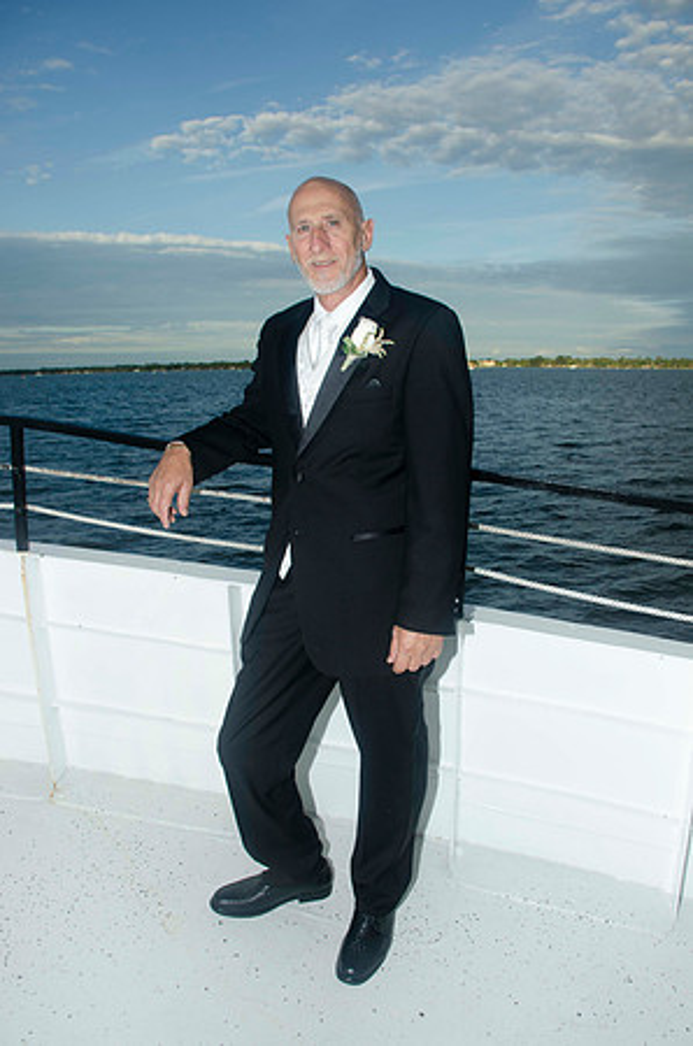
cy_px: 523
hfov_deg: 47.7
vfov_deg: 67.5
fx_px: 783
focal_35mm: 27
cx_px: 346
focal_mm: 18
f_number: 8
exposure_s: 1/250
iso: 100
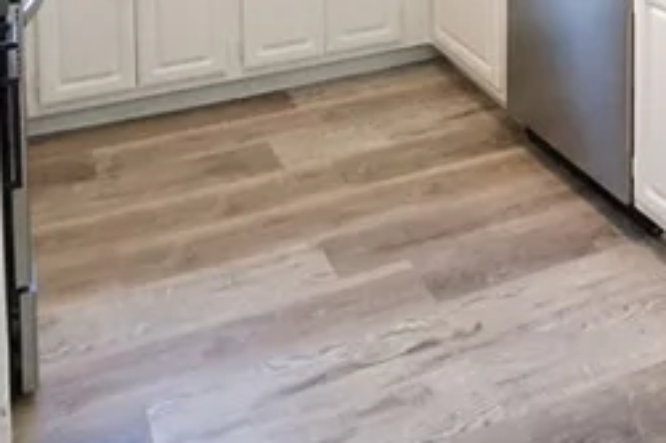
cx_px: 454
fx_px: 906
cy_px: -280
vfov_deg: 21.4
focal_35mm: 49
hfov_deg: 39.8
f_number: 6.3
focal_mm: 12
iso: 6400
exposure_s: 1/250
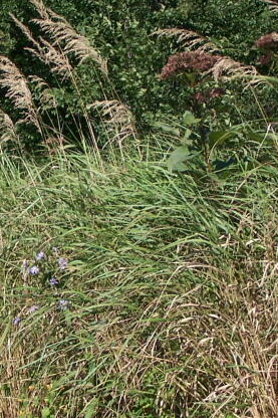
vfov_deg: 13.6
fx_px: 1750
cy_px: 244
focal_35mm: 151
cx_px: 33
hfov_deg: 9.0
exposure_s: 1/1000
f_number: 3.1
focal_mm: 9.8
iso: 80
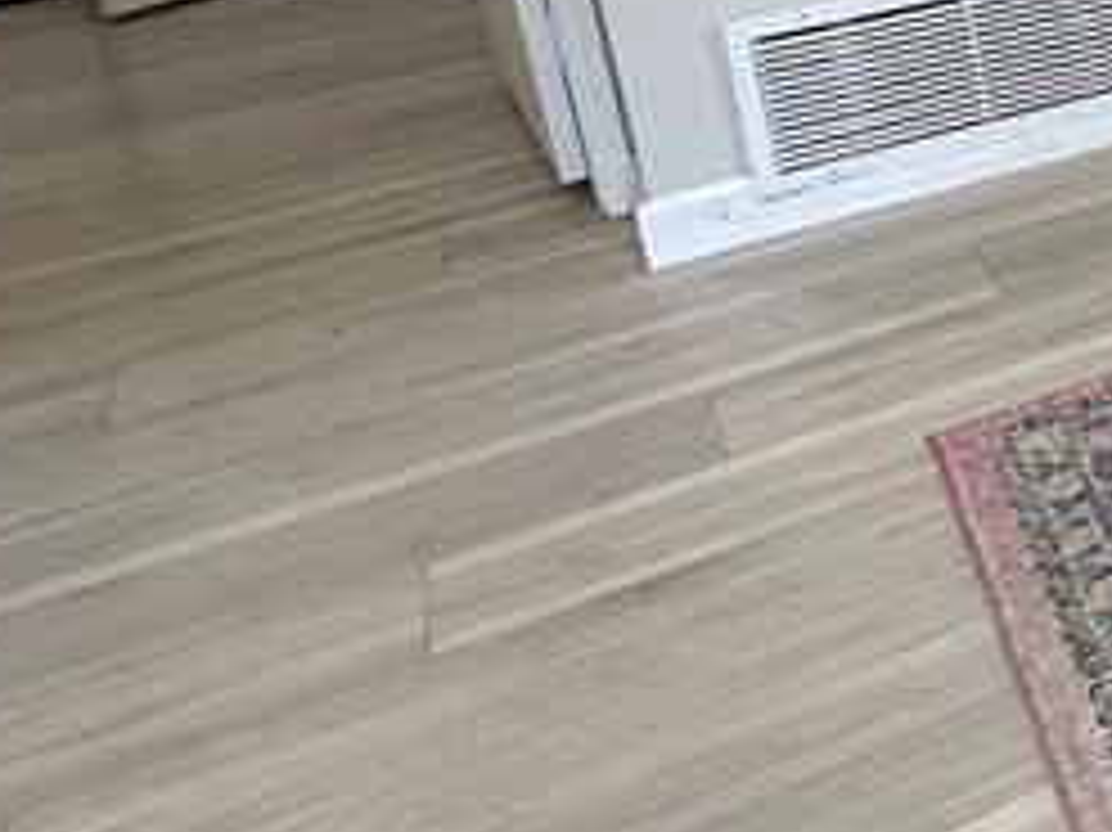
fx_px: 1862
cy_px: -211
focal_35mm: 58
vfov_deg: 22.8
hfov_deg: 19.8
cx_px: 2170
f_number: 2.2
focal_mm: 2.22
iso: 160
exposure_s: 1/120
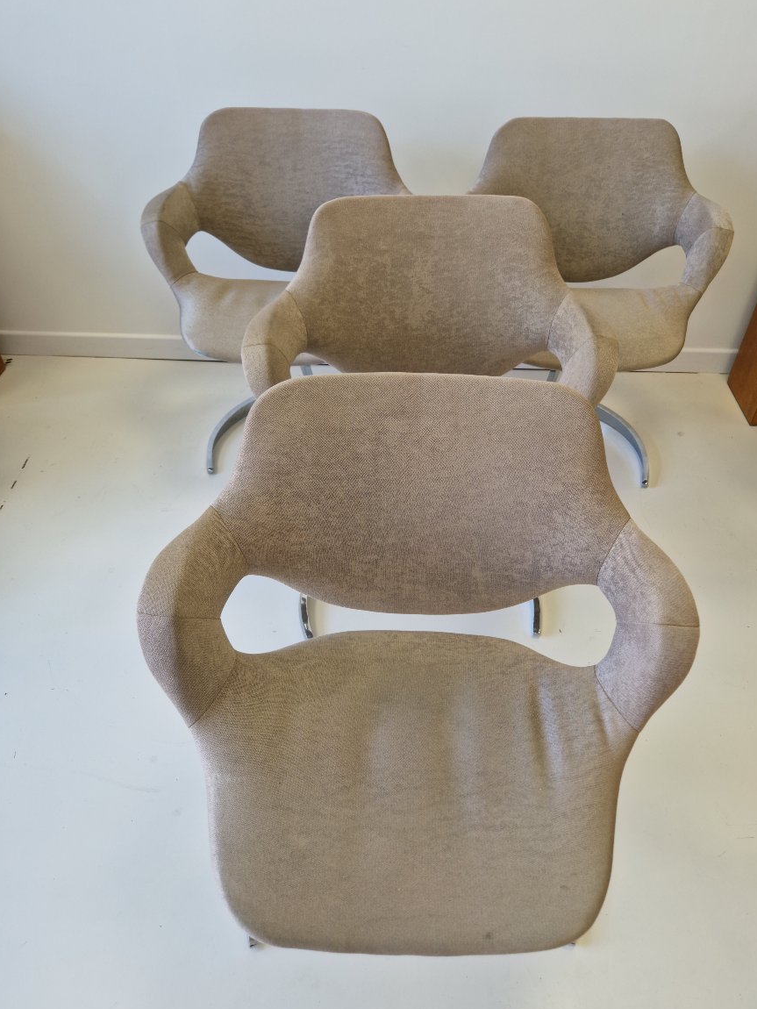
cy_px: 523
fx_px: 700
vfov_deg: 71.6
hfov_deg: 56.8
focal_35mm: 24
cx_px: 385
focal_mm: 5.4
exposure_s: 1/50
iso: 50
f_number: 1.8
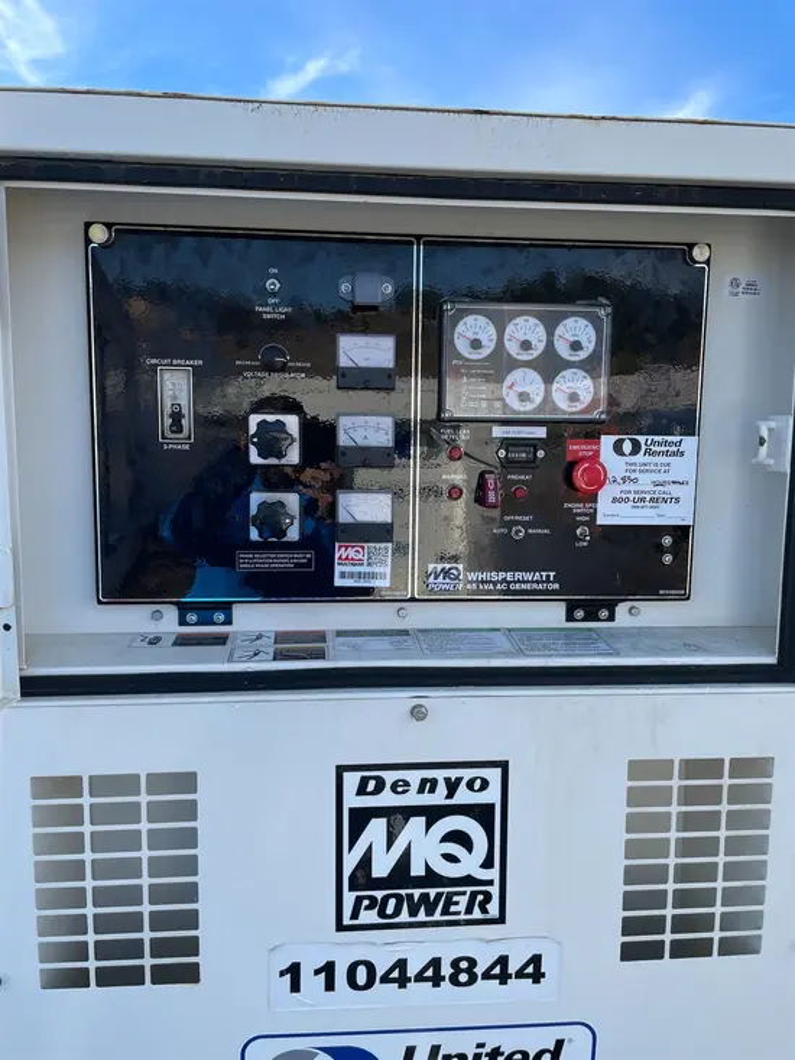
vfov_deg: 67.3
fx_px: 796
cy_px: 530
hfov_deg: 53.1
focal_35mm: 26
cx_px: 398
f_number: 1.6
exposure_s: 1/1147
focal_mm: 4.2
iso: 50
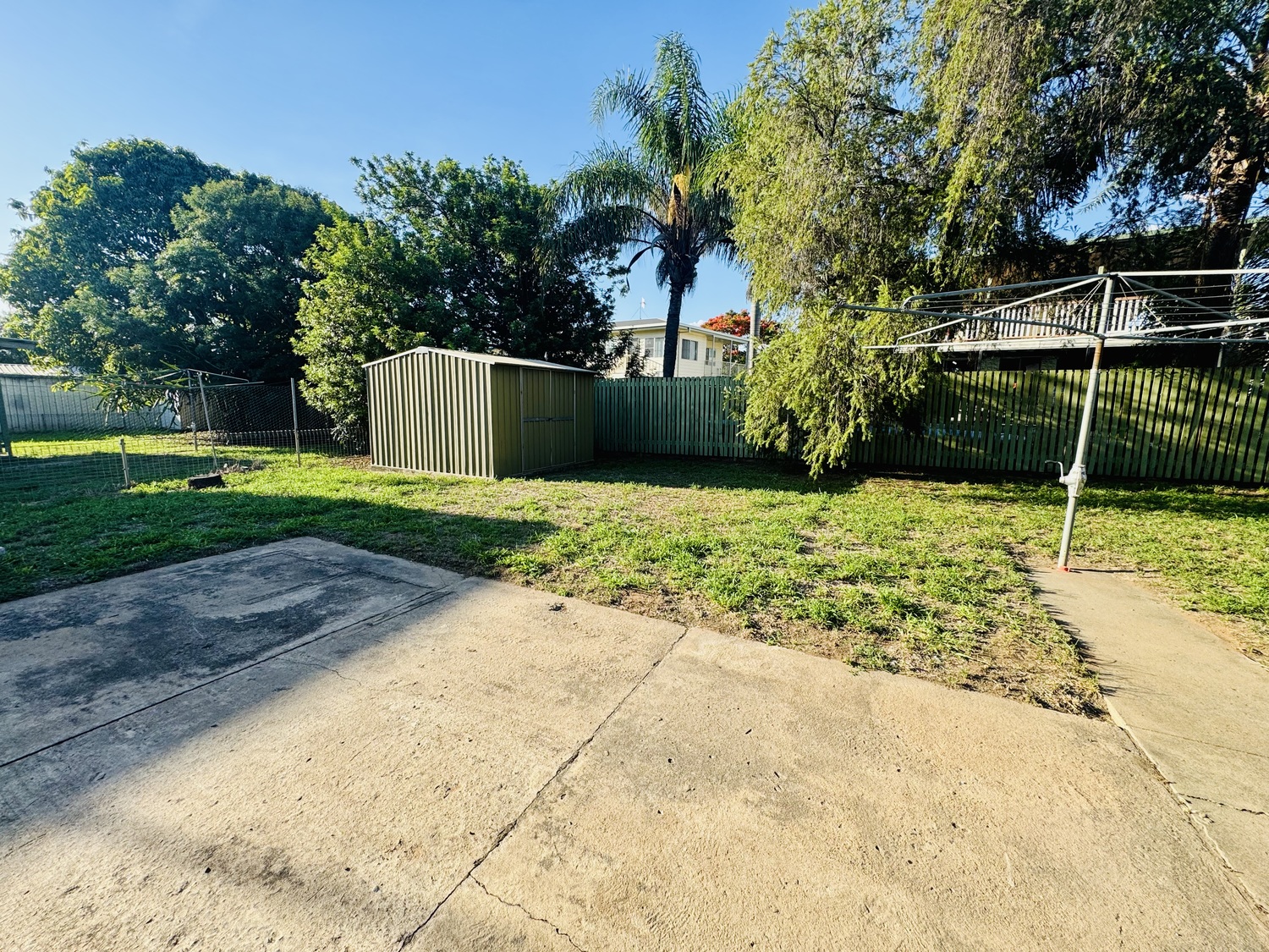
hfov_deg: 102.1
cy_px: 476
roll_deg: -1.6
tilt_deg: -8.6
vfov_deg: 85.7
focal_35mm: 14
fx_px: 513
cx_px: 634
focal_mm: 2.22
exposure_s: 1/492
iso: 40
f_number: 2.2
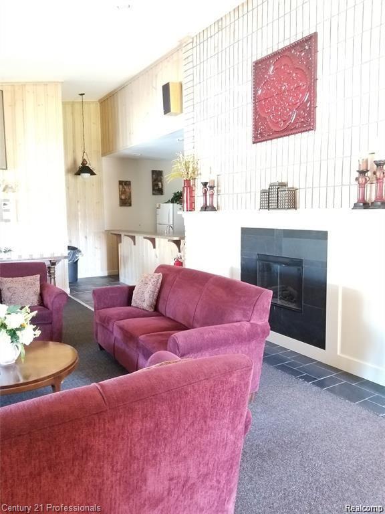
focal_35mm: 26
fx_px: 386
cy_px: 257
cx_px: 192
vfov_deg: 67.3
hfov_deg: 53.1
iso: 1000
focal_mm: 4.25
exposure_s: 1/20
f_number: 1.7
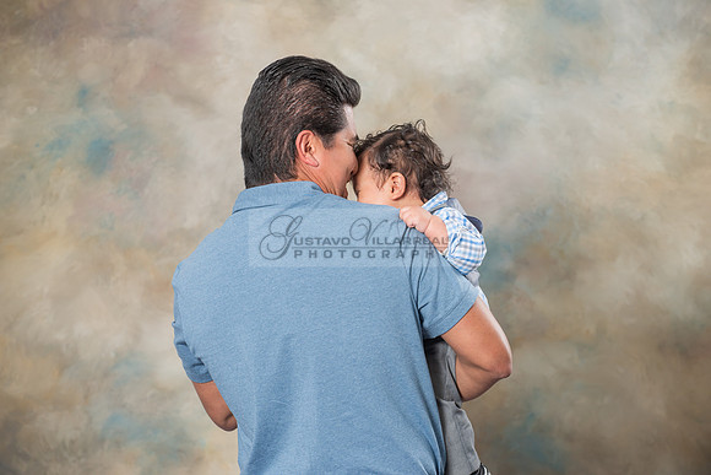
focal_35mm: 155
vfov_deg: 8.9
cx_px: 356
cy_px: 238
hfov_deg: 13.2
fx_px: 3062
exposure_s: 1/125
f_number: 5.6
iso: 200
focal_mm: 155
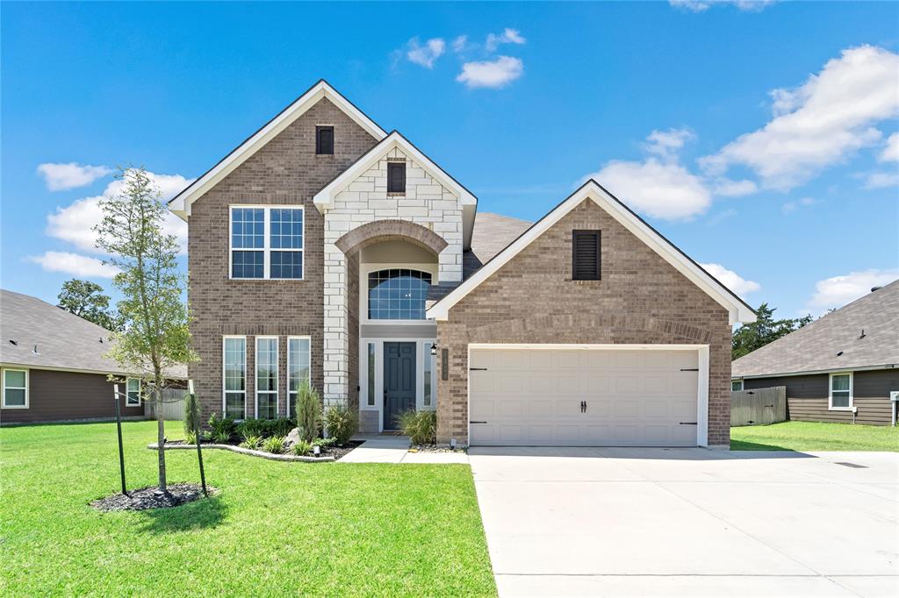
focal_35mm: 14
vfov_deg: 81.2
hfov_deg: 104.3
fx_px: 349
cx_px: 450
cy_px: 299
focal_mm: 14
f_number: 9
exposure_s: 1/800
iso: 400
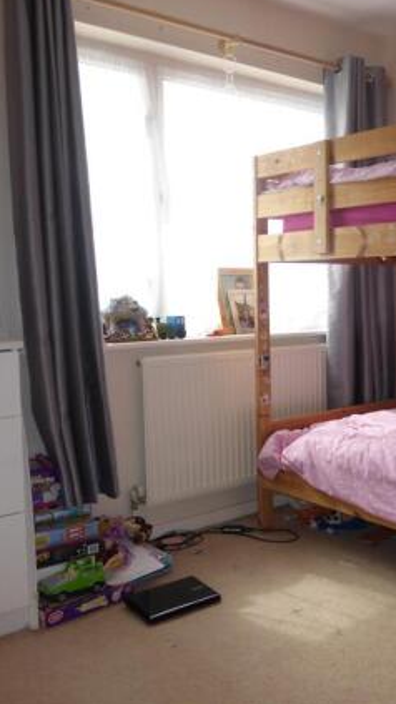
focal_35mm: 36
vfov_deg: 55.3
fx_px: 672
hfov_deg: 32.2
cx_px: 295
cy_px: 345
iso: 100
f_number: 3.3
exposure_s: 1/60
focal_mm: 4.3
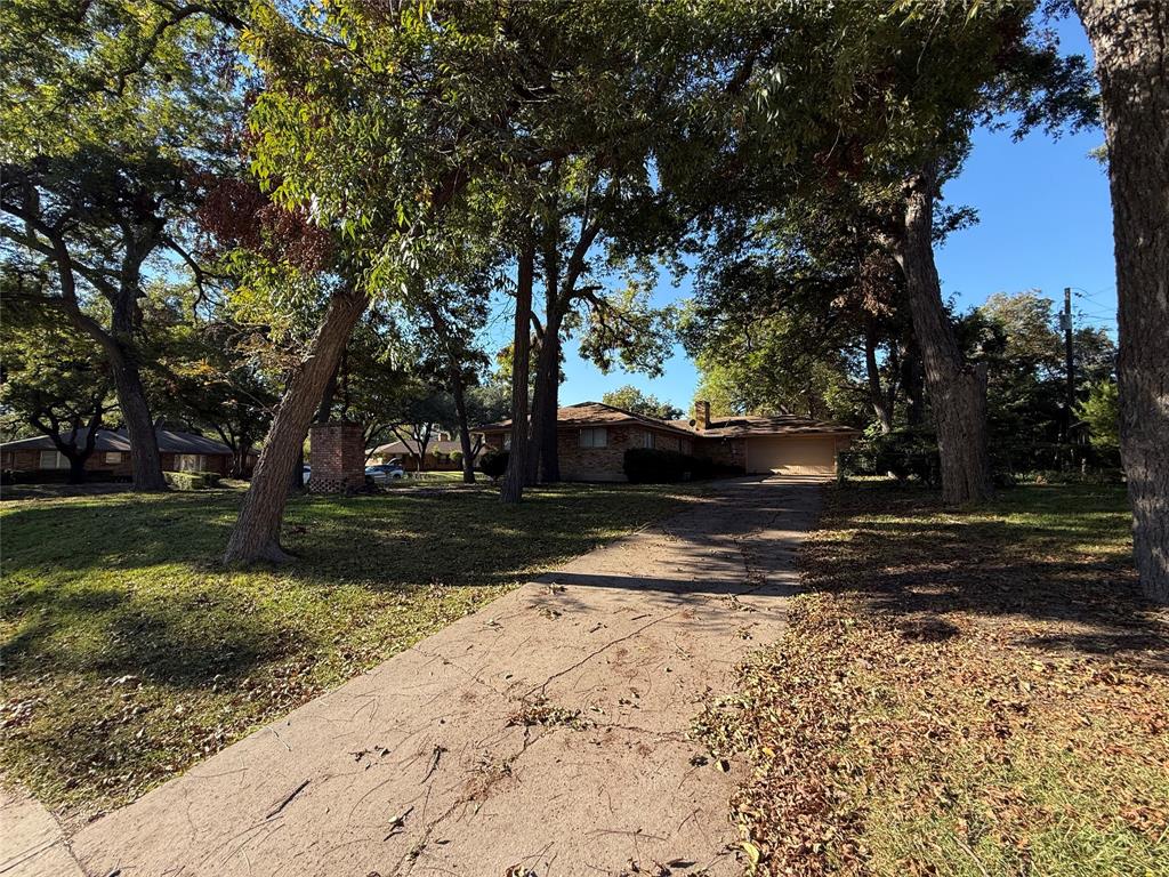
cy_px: 438
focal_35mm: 14
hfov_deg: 102.1
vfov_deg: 85.7
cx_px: 584
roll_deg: +0.2
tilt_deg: +5.2
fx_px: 473
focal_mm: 2.22
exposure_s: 1/590
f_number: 2.2
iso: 64
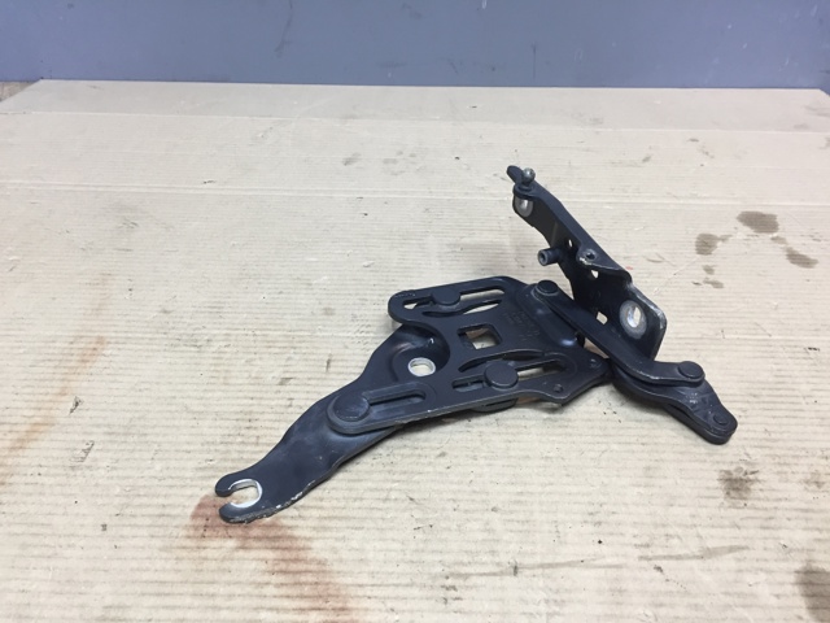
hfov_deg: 61.7
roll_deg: -1.9
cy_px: 312
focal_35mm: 29
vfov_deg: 48.2
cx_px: 415
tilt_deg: -37.0
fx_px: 695
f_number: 2.2
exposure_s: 1/33
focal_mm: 4.15
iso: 64
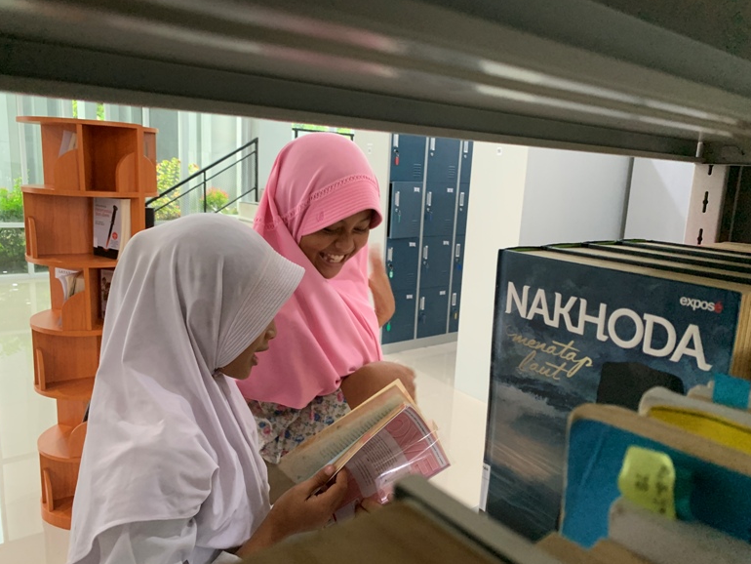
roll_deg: -2.5
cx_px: 383
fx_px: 586
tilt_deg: -11.0
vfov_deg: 51.4
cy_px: 290
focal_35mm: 27
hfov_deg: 65.3
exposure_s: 1/60
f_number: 1.8
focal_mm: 4.25
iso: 400
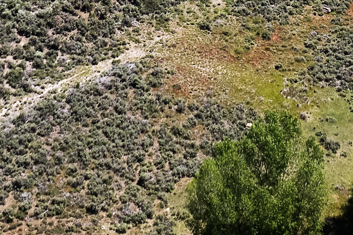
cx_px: 294
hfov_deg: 15.6
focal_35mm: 130
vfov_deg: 9.2
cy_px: -376
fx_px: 1274
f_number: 2.8
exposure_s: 1/1500
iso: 100
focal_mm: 8.38
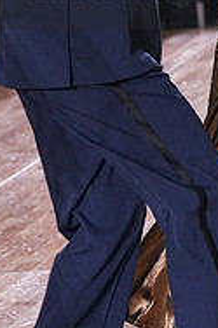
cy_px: -28
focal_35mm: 399
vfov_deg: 5.2
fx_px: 3631
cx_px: 233
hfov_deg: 3.4
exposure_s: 1/400
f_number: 5
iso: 6400
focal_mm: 129
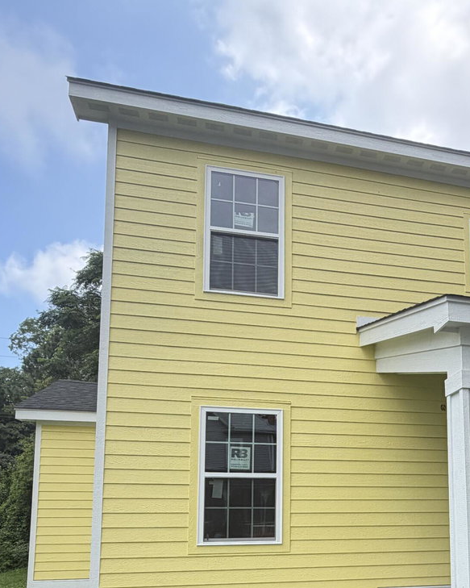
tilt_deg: +6.2
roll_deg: +0.8
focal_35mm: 30
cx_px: 350
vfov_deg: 55.0
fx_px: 522
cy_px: 464
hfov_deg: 46.8
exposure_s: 1/770
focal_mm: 2.22
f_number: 2.2
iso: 40
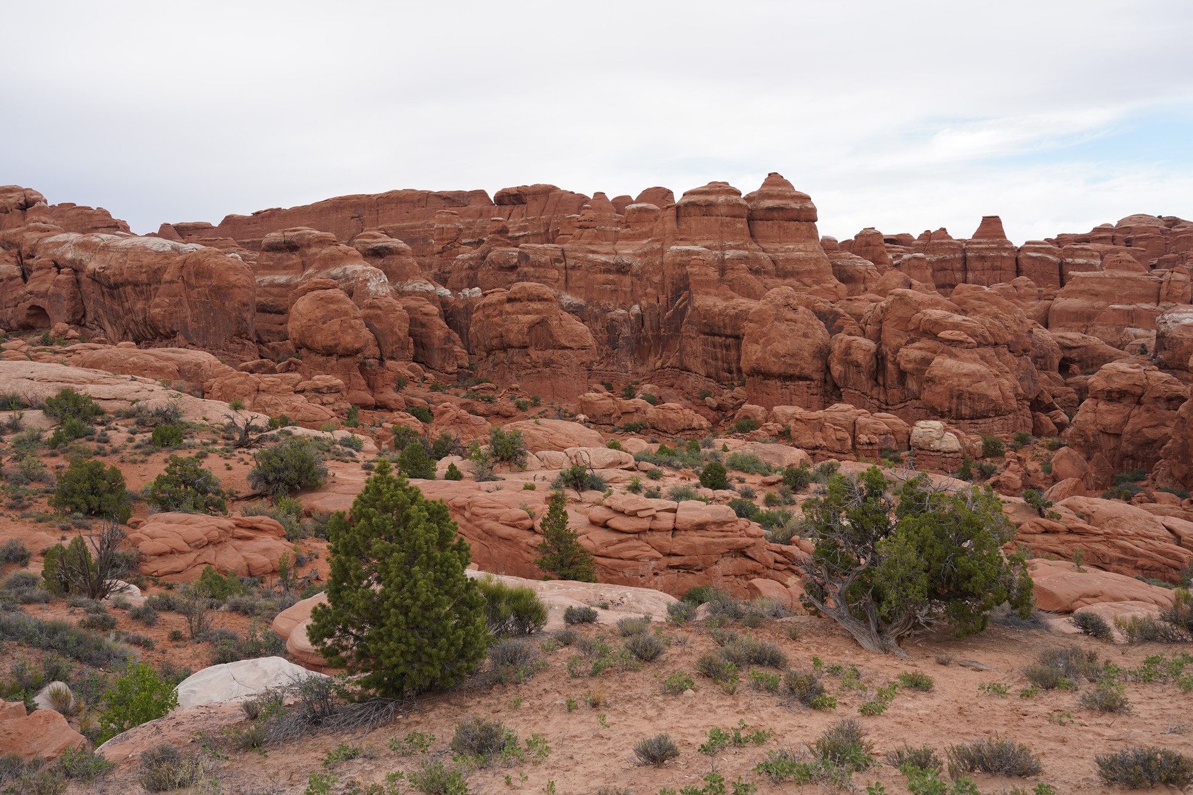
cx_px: 596
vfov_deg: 42.3
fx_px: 1027
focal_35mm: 31
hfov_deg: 60.3
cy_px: 398
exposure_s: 1/100
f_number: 6.3
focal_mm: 31
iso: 100
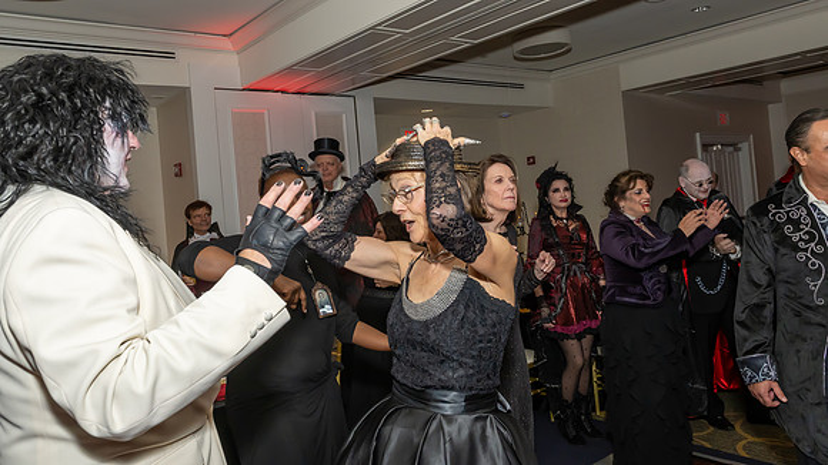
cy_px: 190
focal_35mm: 26
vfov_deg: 43.9
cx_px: 414
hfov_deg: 71.5
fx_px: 575
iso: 640
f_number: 7.1
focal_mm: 17
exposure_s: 1/250
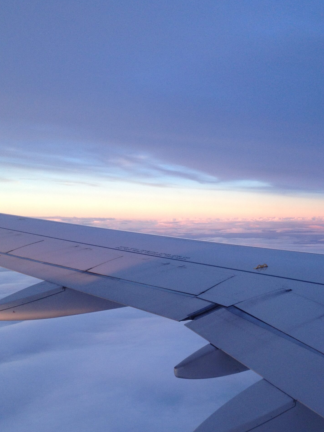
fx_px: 586
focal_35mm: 47
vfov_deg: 40.2
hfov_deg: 30.7
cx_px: 208
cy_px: 265
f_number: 2.4
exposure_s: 1/120
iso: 64
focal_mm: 4.28
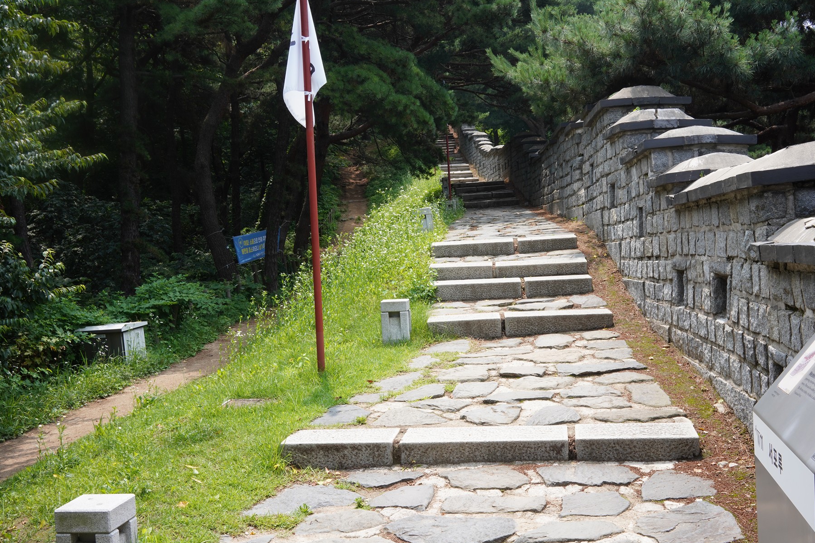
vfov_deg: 34.2
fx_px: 883
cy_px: 255
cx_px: 432
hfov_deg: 49.5
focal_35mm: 39
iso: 400
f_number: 16
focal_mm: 35
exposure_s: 1/100
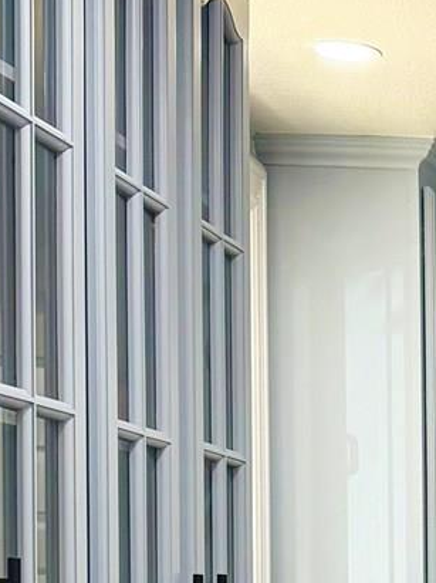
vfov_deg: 14.1
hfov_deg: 9.9
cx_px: 983
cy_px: 744
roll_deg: -0.1
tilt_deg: -3.6
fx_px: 2270
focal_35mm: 135
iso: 160
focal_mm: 6.76
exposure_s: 1/121
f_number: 1.78
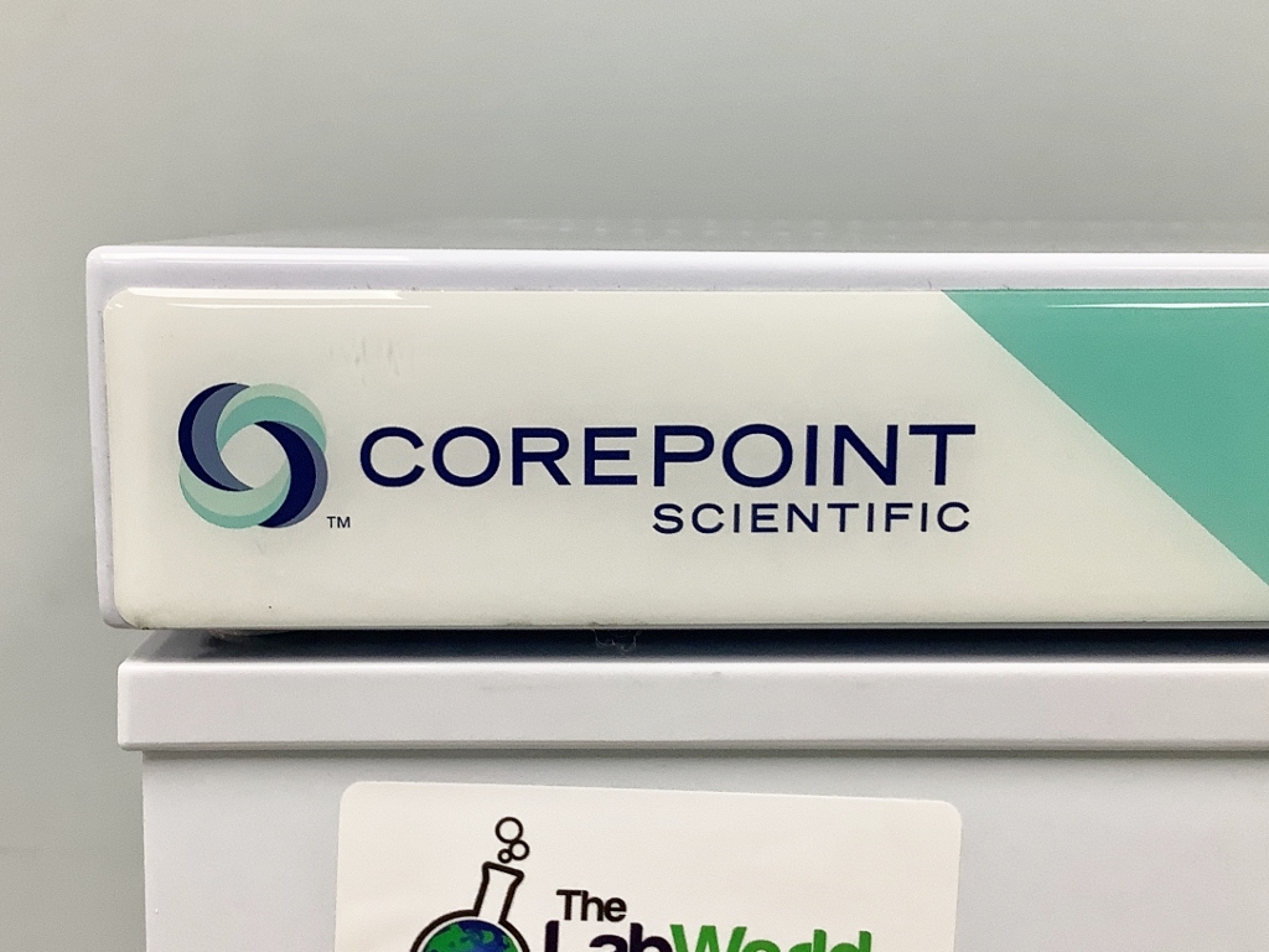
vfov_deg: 45.4
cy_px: 476
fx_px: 1136
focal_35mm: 31
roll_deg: -0.9
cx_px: 634
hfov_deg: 58.4
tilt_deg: -10.7
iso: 100
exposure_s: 1/60
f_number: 2.4
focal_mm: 3.3
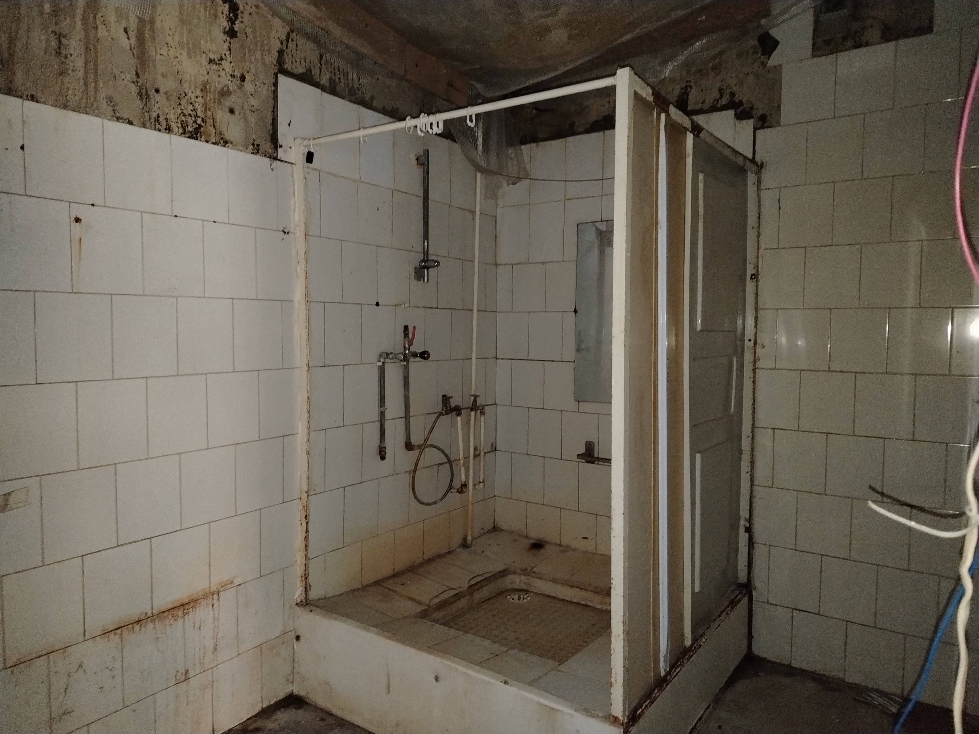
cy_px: 367
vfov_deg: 56.8
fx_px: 679
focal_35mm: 24
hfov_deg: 71.6
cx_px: 490
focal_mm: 5.25
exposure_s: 1/25
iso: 4359
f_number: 1.75
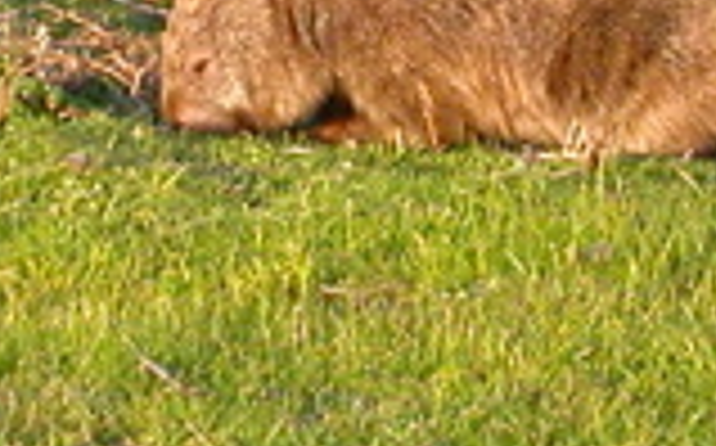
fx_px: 7232
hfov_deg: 5.7
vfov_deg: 3.5
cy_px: 36
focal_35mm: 371
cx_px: 144
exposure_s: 1/134
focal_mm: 13.3
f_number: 4.3
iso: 100
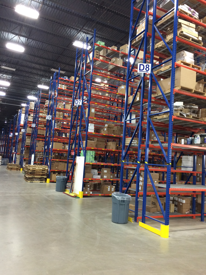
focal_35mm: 29
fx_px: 230
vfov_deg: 61.7
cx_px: 103
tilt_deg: +9.1
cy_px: 138
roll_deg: -1.9
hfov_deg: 48.2
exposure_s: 1/30
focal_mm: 4.15
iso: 200
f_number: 2.2
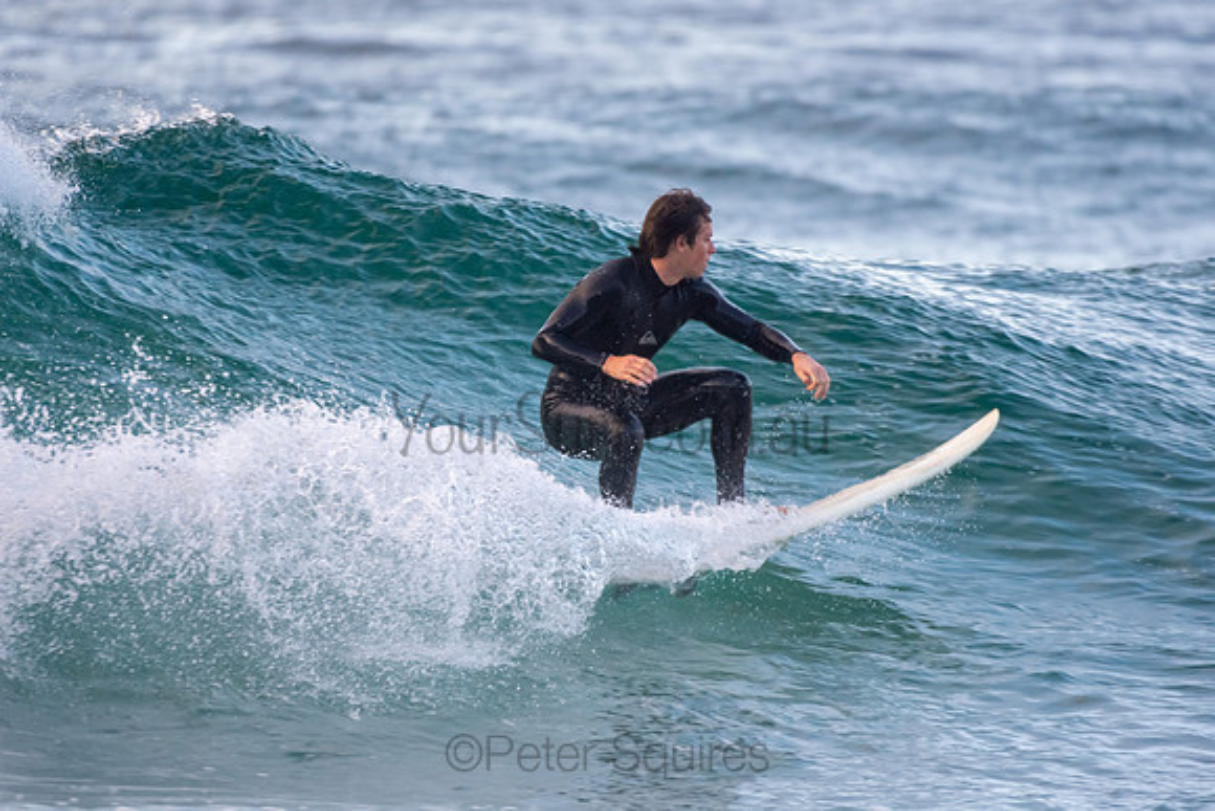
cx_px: 608
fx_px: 25317
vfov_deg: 1.8
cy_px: 406
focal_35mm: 750
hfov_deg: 2.7
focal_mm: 500
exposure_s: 1/500
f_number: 5.6
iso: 1250
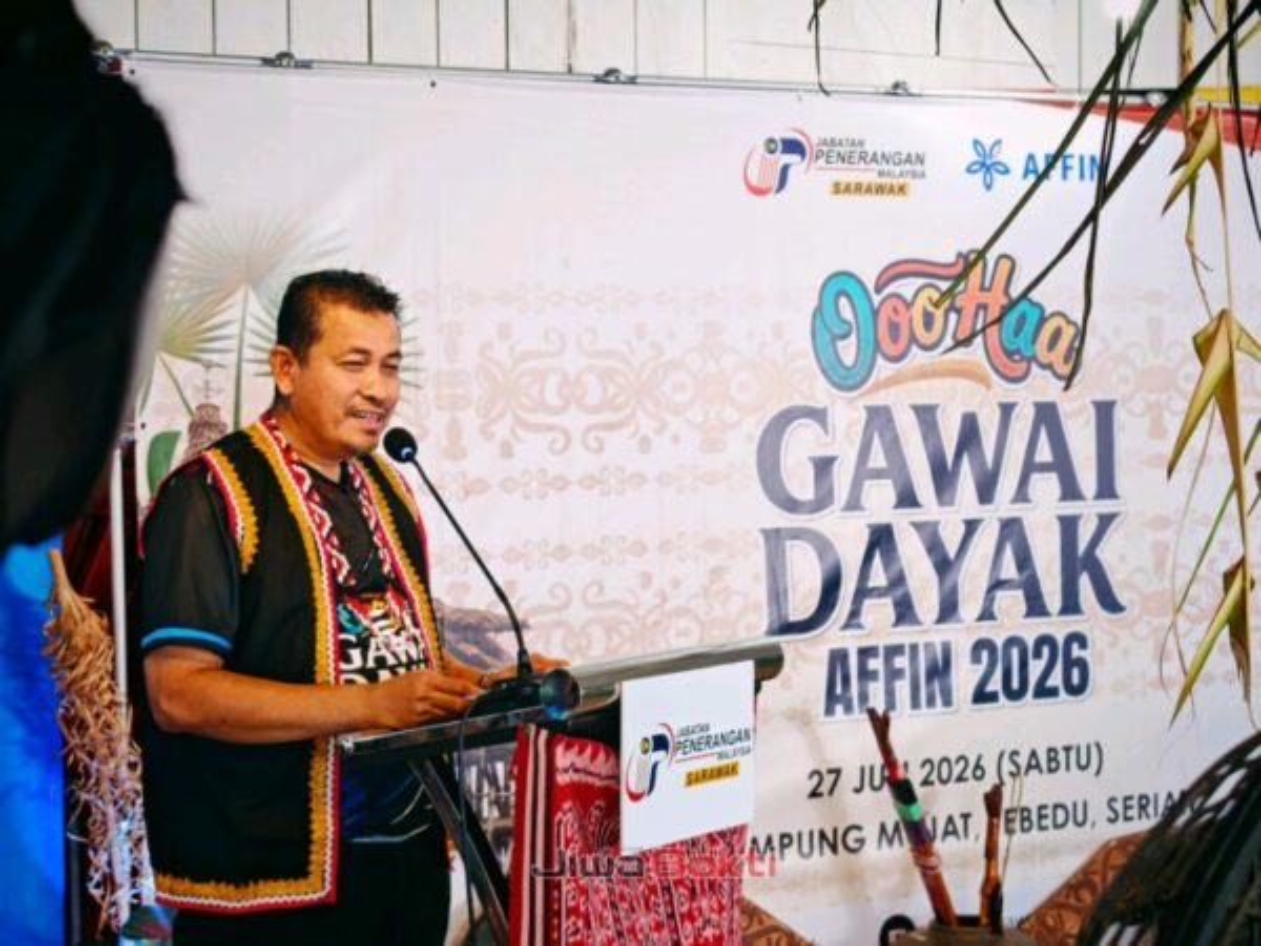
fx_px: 2477
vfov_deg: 21.6
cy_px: 473
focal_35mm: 68
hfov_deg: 28.6
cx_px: 630
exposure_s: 1/100
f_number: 2
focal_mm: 6.83
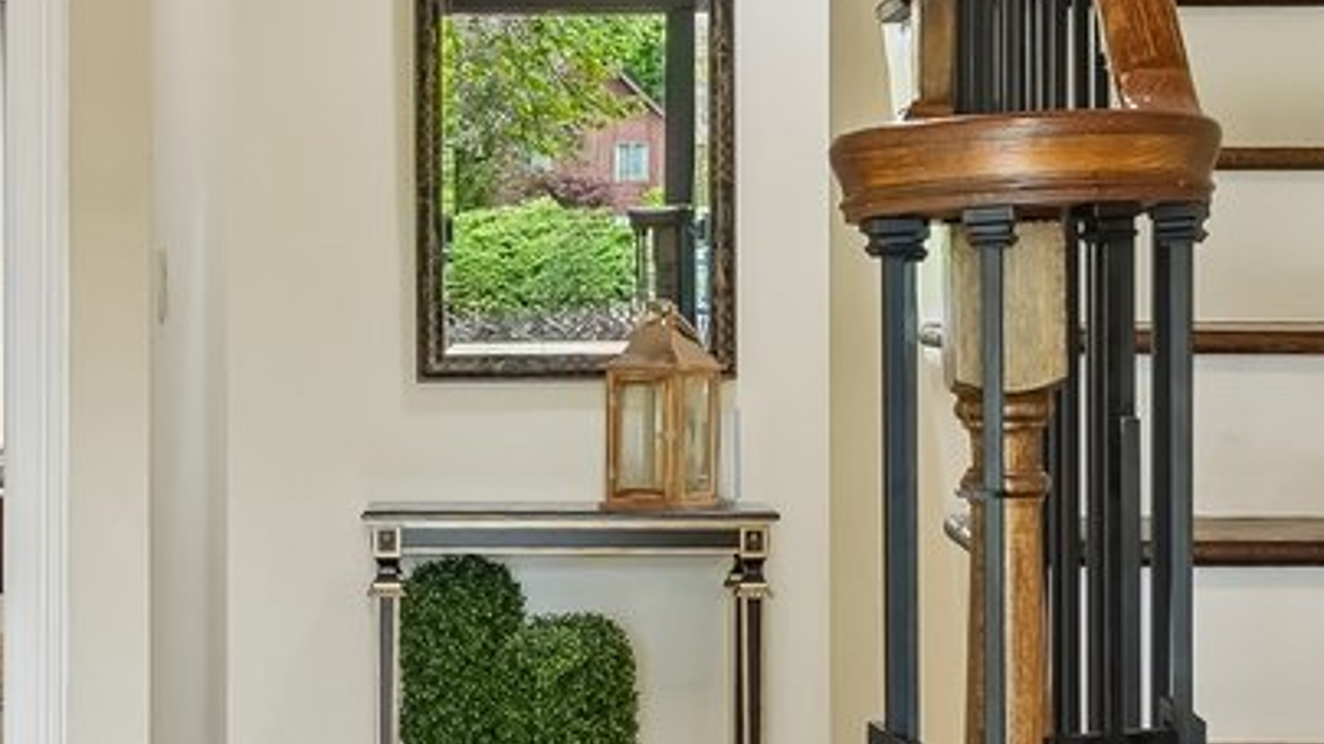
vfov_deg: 14.2
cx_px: 400
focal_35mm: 85
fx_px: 2983
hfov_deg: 24.8
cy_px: 274
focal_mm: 16
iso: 400
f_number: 8
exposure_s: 1/8
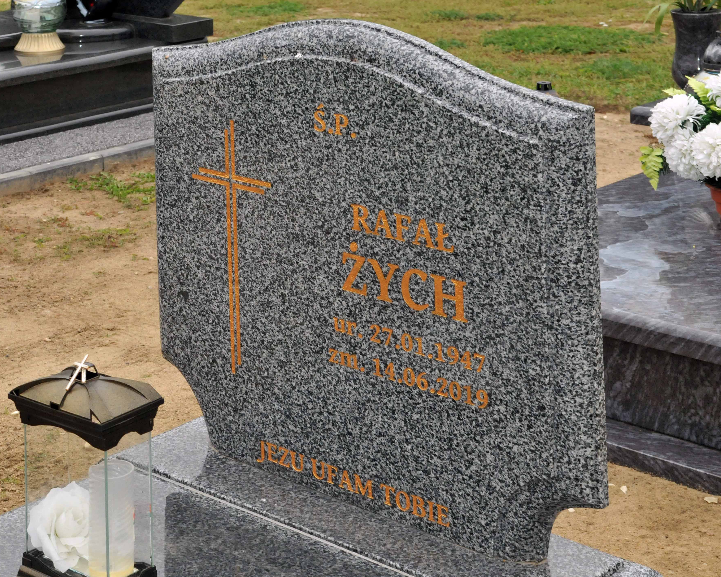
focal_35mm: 68
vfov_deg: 22.5
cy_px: 289
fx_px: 1451
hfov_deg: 27.9
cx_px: 316
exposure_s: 1/250
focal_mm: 40
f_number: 9
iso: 800
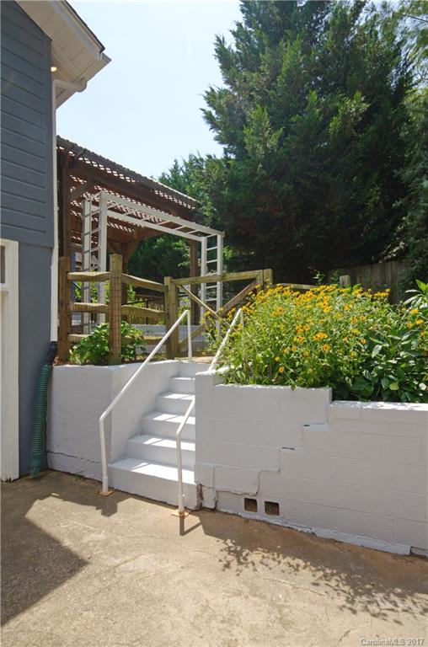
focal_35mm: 20
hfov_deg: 62.9
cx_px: 214
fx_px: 350
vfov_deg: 85.6
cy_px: 324
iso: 320
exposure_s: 1/400
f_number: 11
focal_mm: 13
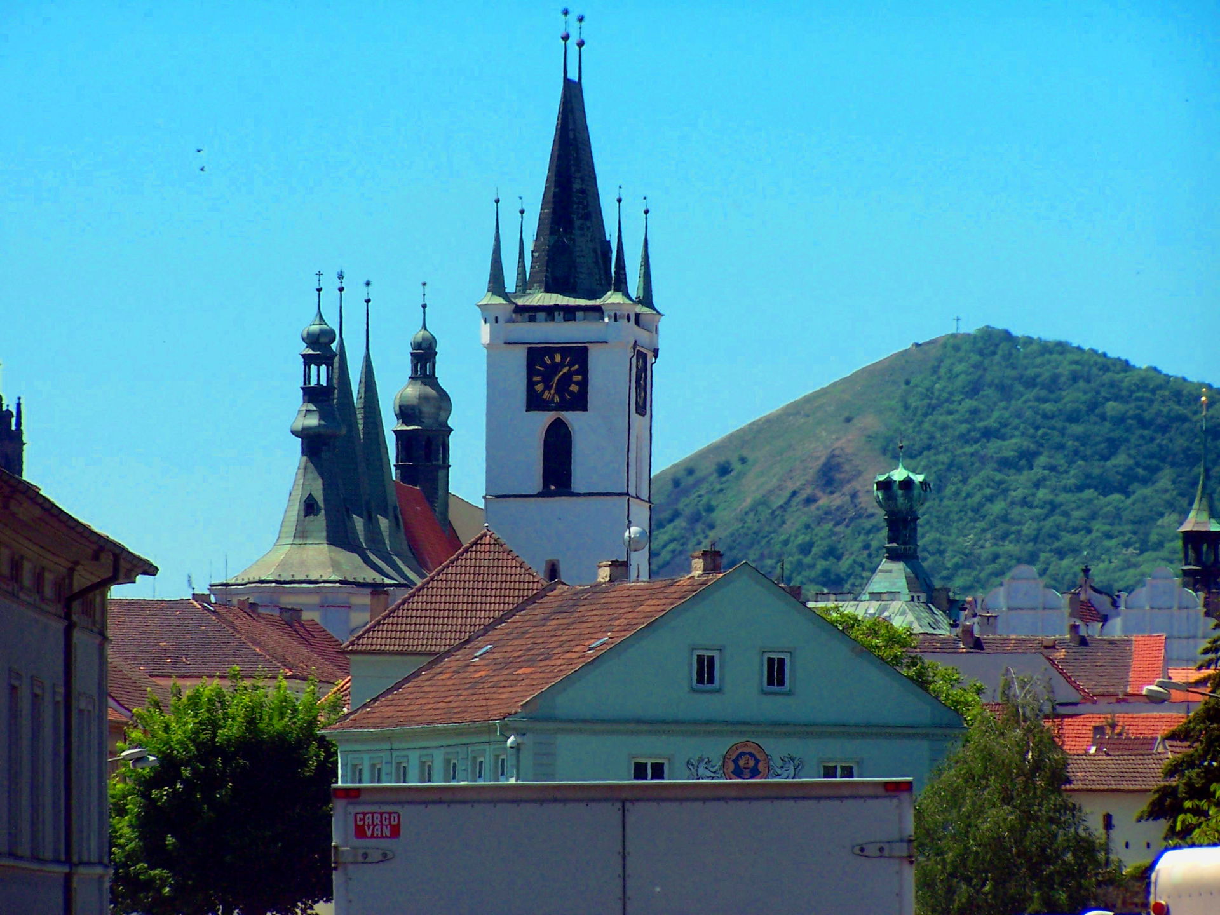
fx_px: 8388
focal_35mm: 238
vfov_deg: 6.2
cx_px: 610
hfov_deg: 8.3
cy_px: 458
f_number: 4.5
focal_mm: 39.5
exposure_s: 1/350
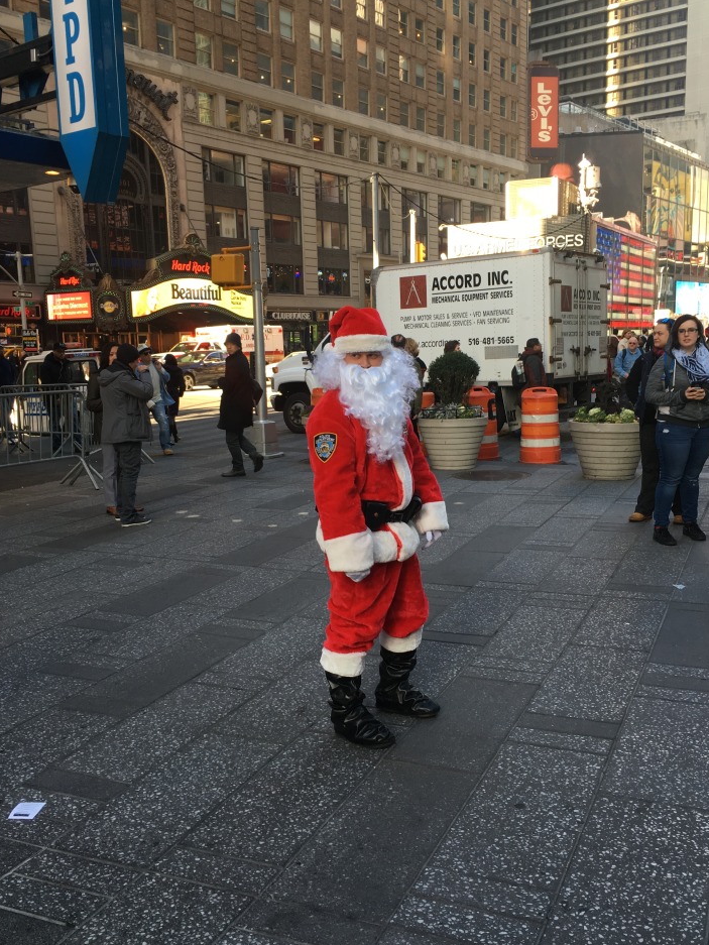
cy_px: 485
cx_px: 364
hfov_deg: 43.0
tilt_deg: -7.7
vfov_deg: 55.3
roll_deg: +3.1
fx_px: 901
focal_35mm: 33
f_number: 2.2
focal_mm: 4.15
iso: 25
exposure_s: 1/120
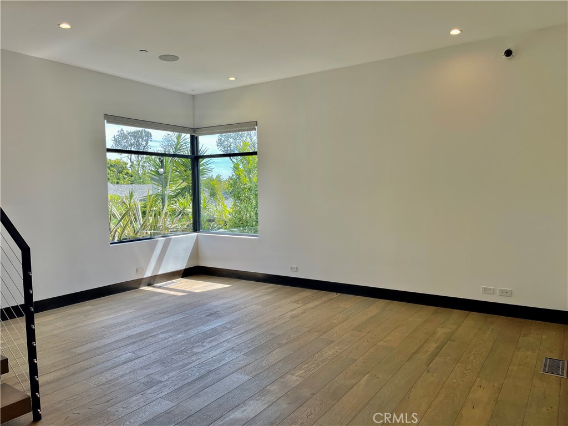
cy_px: 213
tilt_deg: -4.1
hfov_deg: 69.4
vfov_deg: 54.9
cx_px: 284
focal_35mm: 25
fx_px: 410
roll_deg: +0.7
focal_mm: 5.1
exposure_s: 1/424
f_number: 1.6
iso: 32
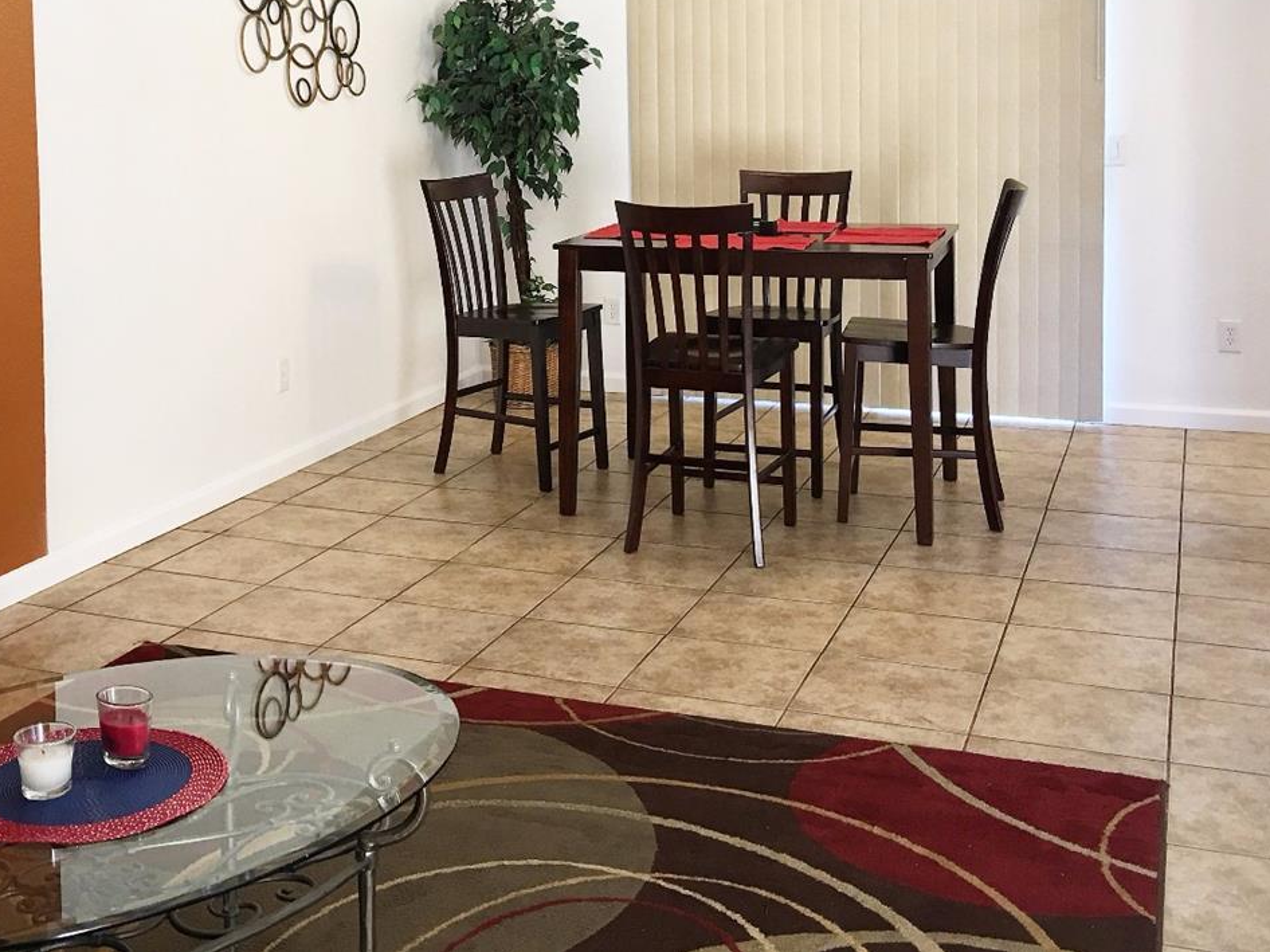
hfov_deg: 41.0
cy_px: 200
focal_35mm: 46
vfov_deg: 30.8
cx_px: 478
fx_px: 1687
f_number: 2.2
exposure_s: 1/15
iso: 25
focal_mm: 4.15
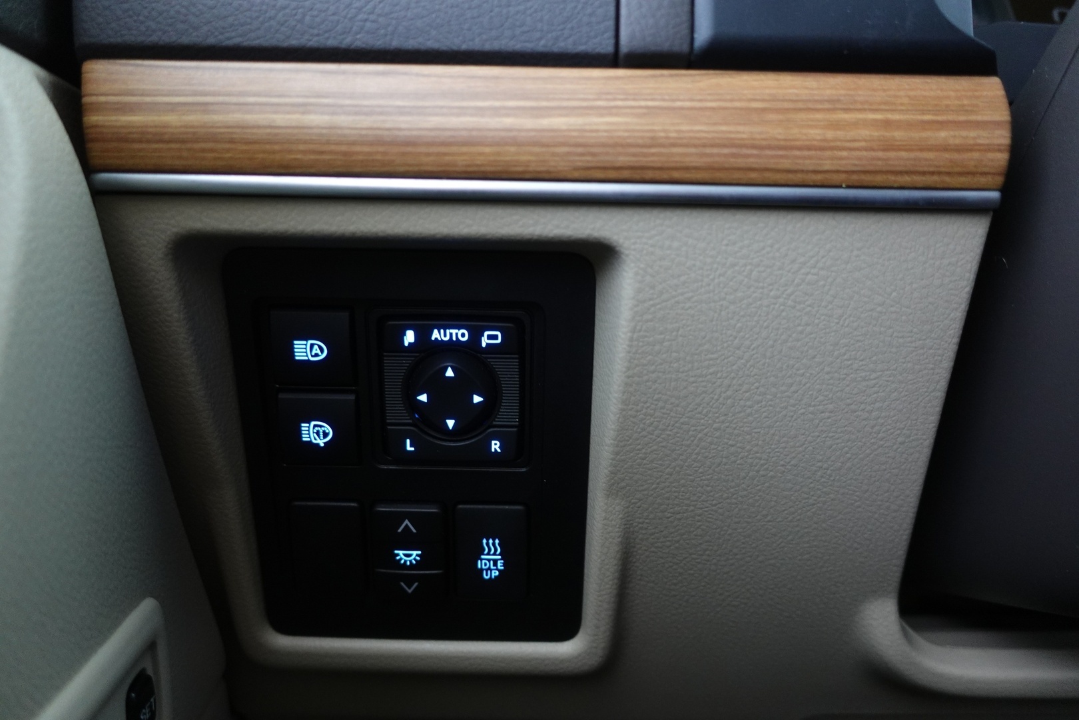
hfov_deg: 73.7
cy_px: 360
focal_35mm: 24
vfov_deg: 53.1
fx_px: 719
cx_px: 540
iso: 800
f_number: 1.8
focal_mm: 9.4
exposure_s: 1/13
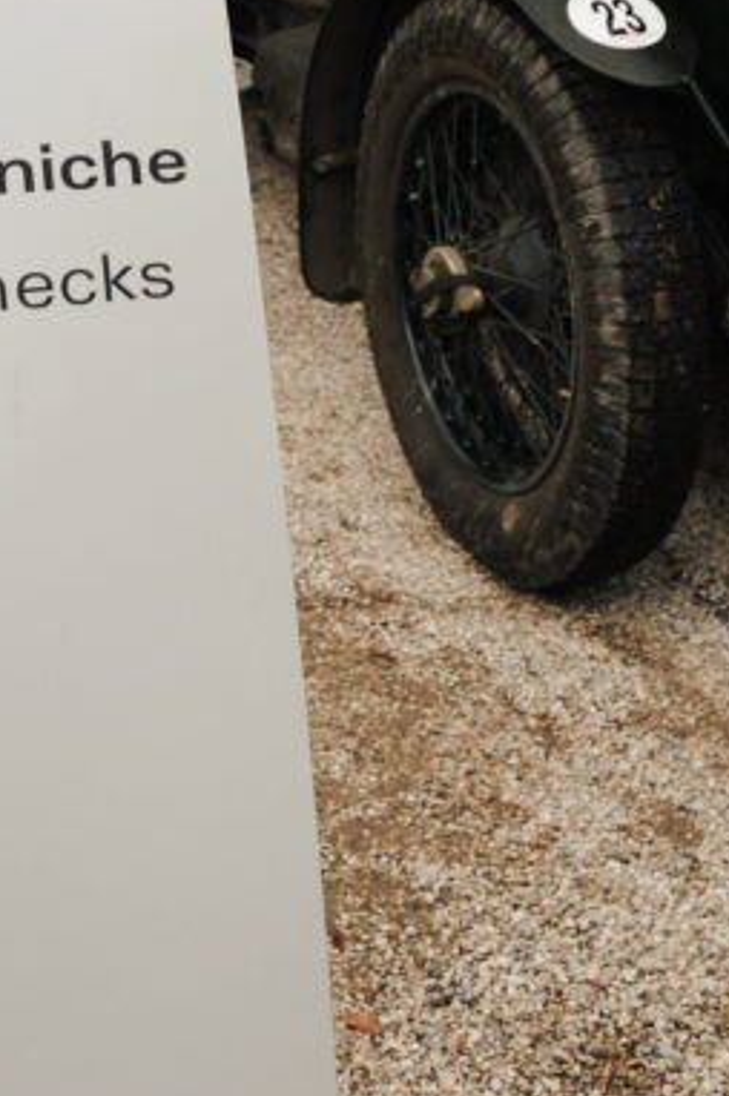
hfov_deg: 15.5
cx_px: 343
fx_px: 2678
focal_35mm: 88
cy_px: -491
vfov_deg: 20.3
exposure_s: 1/250
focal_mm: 24
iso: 100
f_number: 4
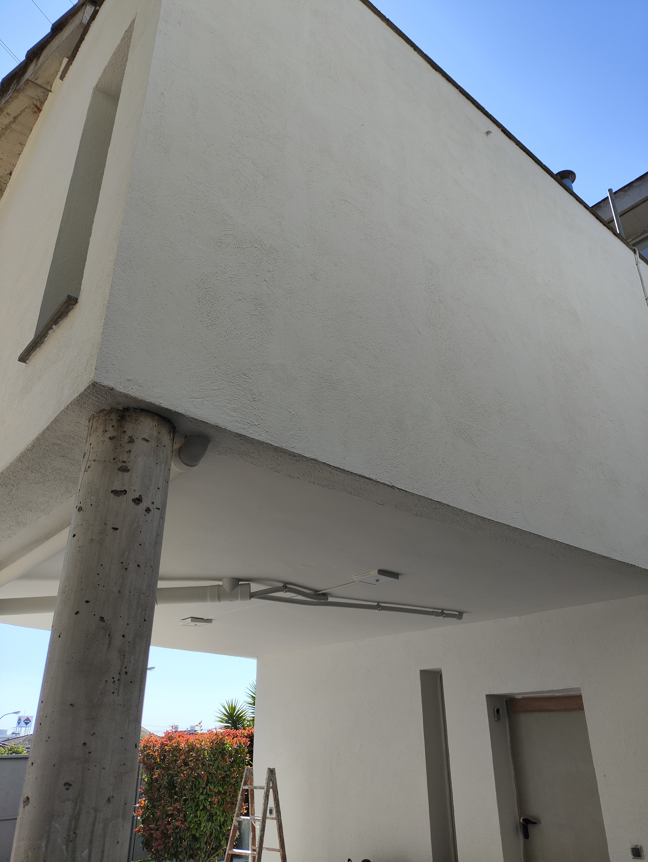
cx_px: 324
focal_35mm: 24
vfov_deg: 71.6
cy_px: 431
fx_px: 599
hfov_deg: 56.9
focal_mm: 4.68
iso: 50
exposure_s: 1/1800
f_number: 1.8
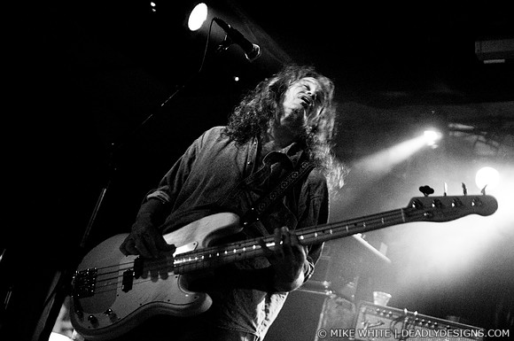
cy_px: 170
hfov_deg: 43.7
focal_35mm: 45
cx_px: 257
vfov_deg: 29.8
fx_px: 642
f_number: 1.8
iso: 1000
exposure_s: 1/30
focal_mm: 30
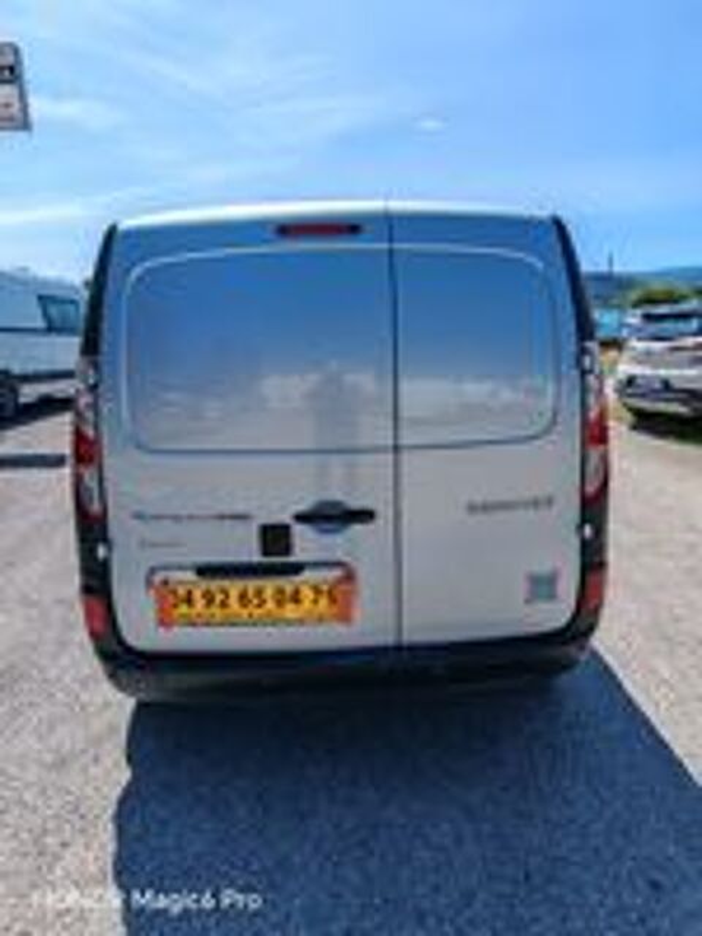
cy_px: 468
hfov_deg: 63.4
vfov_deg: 79.0
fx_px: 568
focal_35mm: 21
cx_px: 351
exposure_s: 1/1100
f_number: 2
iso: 50
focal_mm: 1.82
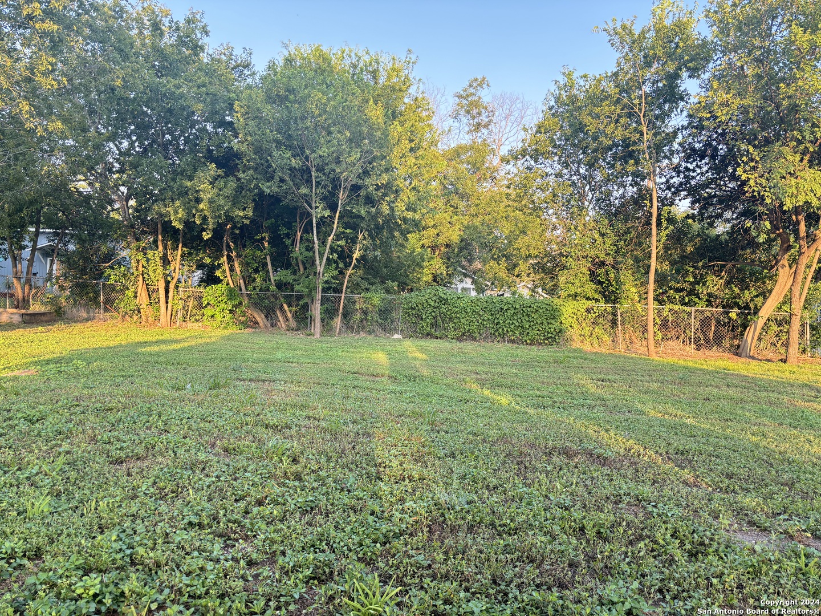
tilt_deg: -0.6
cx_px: 410
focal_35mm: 26
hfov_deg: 67.3
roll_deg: -3.6
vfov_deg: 53.1
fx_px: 617
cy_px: 308
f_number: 1.6
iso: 64
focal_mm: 5.96
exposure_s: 1/172
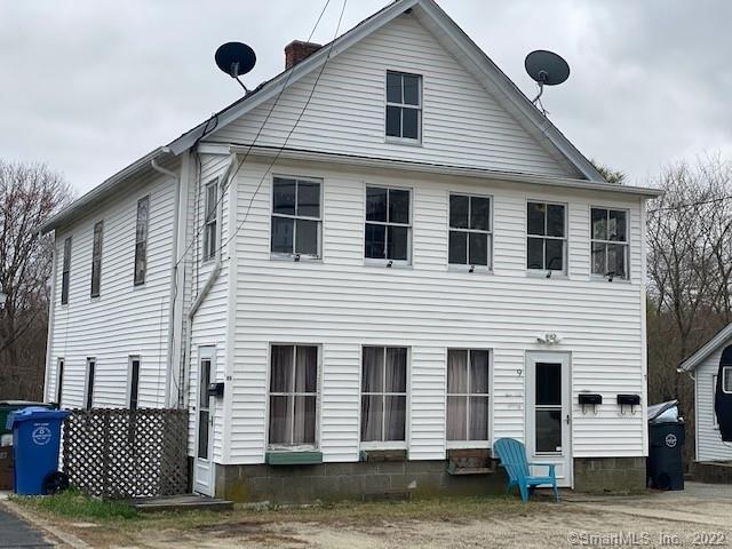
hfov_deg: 36.8
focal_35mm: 52
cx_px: 366
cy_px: 274
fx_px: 1100
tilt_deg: +5.9
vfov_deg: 28.0
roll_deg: -0.9
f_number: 2
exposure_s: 1/1142
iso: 20
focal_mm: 6
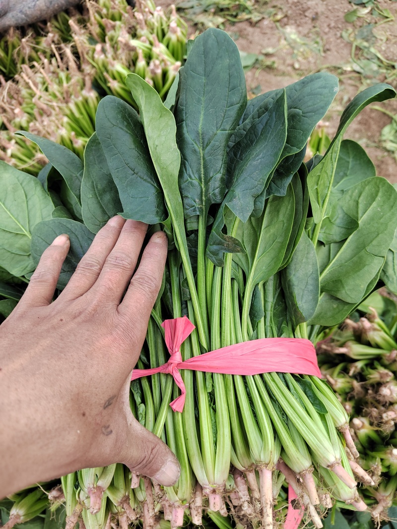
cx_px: 198
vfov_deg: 73.9
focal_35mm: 23
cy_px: 264
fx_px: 352
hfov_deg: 58.9
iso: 481
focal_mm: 5.52
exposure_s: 1/100
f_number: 1.9
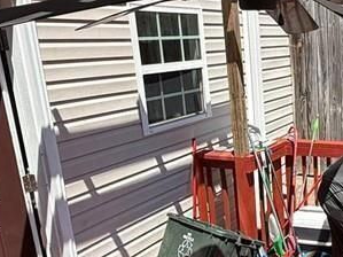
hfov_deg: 33.9
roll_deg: +0.8
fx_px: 475
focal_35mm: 48
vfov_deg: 30.2
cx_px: 387
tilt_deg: -12.1
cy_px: 156
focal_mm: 2.22
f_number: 2.2
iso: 50
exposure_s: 1/1145
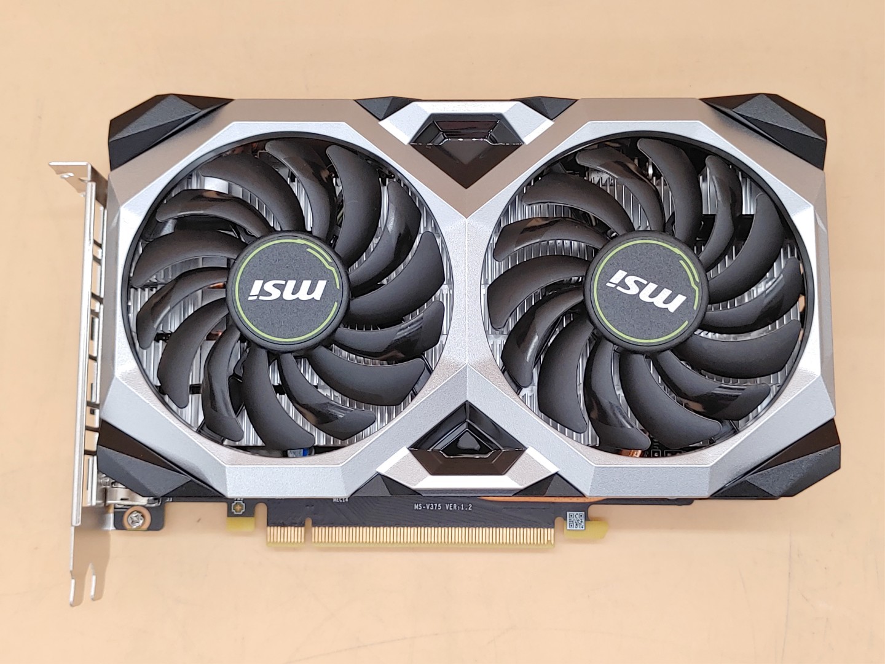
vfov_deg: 32.9
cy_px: 332
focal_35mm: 44
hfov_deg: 42.9
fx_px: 1125
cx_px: 442
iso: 50
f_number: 1.8
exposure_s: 1/72
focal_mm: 4.36
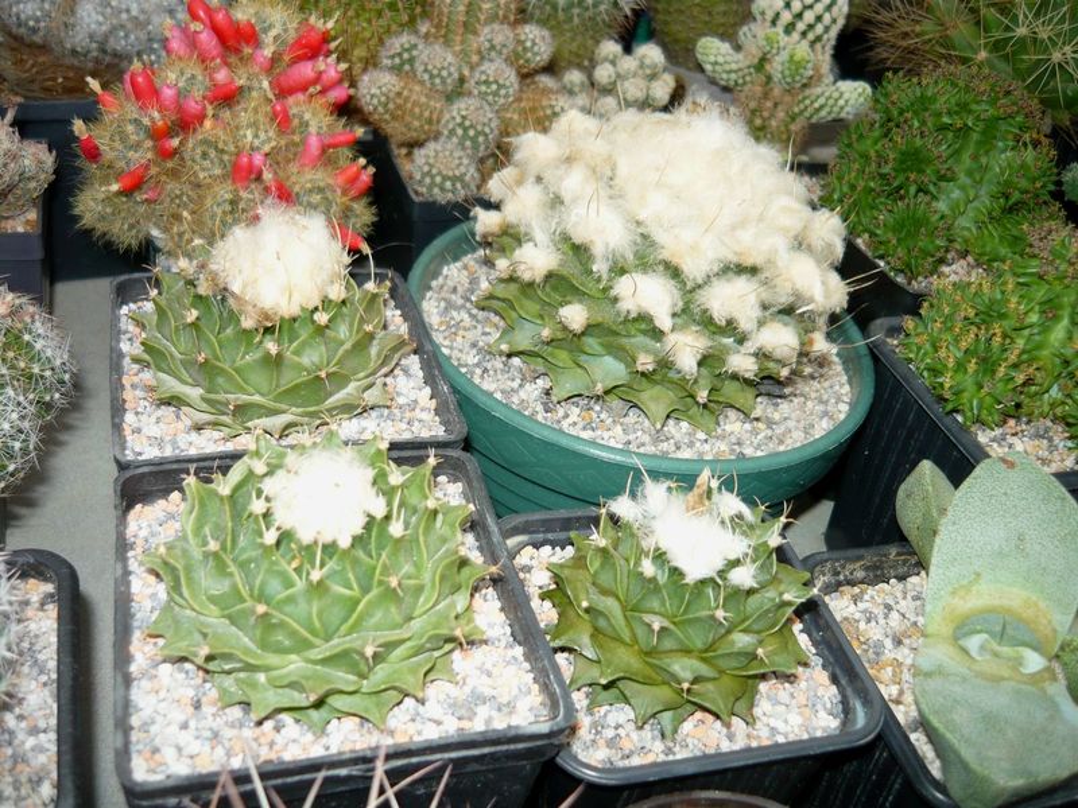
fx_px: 1028
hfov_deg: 55.4
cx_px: 539
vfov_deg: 42.9
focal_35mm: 33
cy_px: 404
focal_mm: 5.5
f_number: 2.8
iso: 100
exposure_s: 1/30
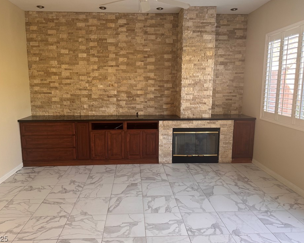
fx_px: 234
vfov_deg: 54.9
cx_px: 143
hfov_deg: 66.0
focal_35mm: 26
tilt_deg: -8.5
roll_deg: -0.1
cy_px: 120
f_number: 1.78
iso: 125
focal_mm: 6.76
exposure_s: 1/60
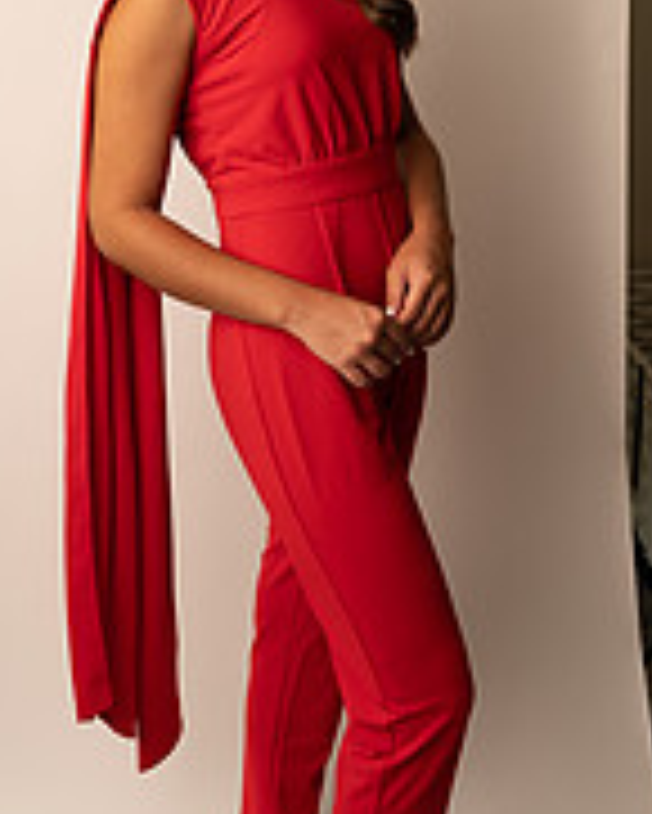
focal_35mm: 56
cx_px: 265
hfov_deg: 27.1
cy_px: 234
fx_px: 1350
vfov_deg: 33.1
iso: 100
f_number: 3.2
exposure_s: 1/160
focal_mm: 24
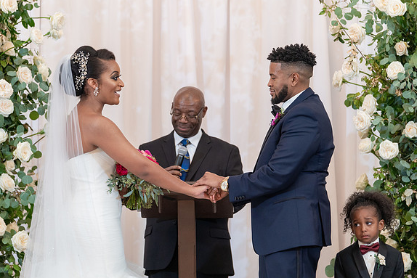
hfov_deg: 11.7
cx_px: 195
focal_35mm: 176
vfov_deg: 7.8
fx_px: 2039
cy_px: 131
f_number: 4
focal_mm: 165
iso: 2000
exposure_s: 1/100
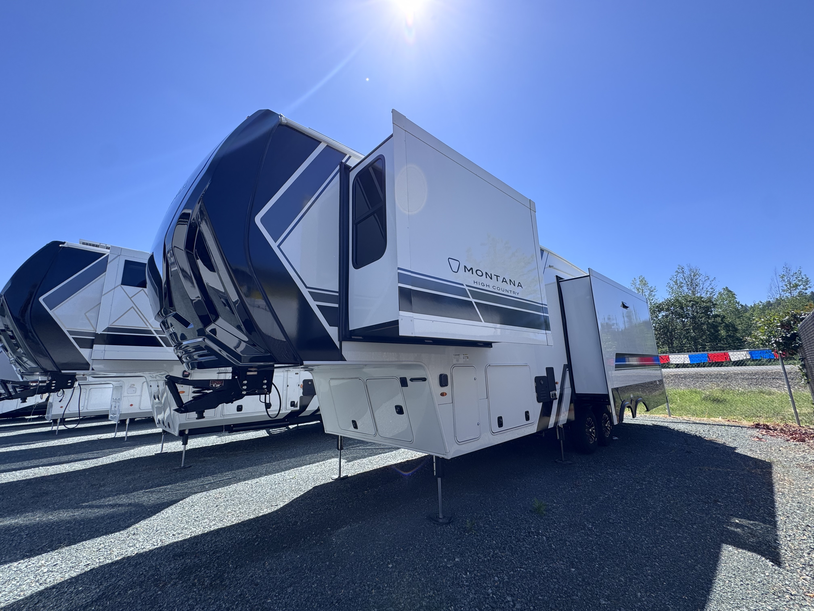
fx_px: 329
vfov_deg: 85.7
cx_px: 407
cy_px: 306
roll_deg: +1.9
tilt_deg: +12.2
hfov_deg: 102.1
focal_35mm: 14
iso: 50
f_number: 2.2
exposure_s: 1/1126
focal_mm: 2.22
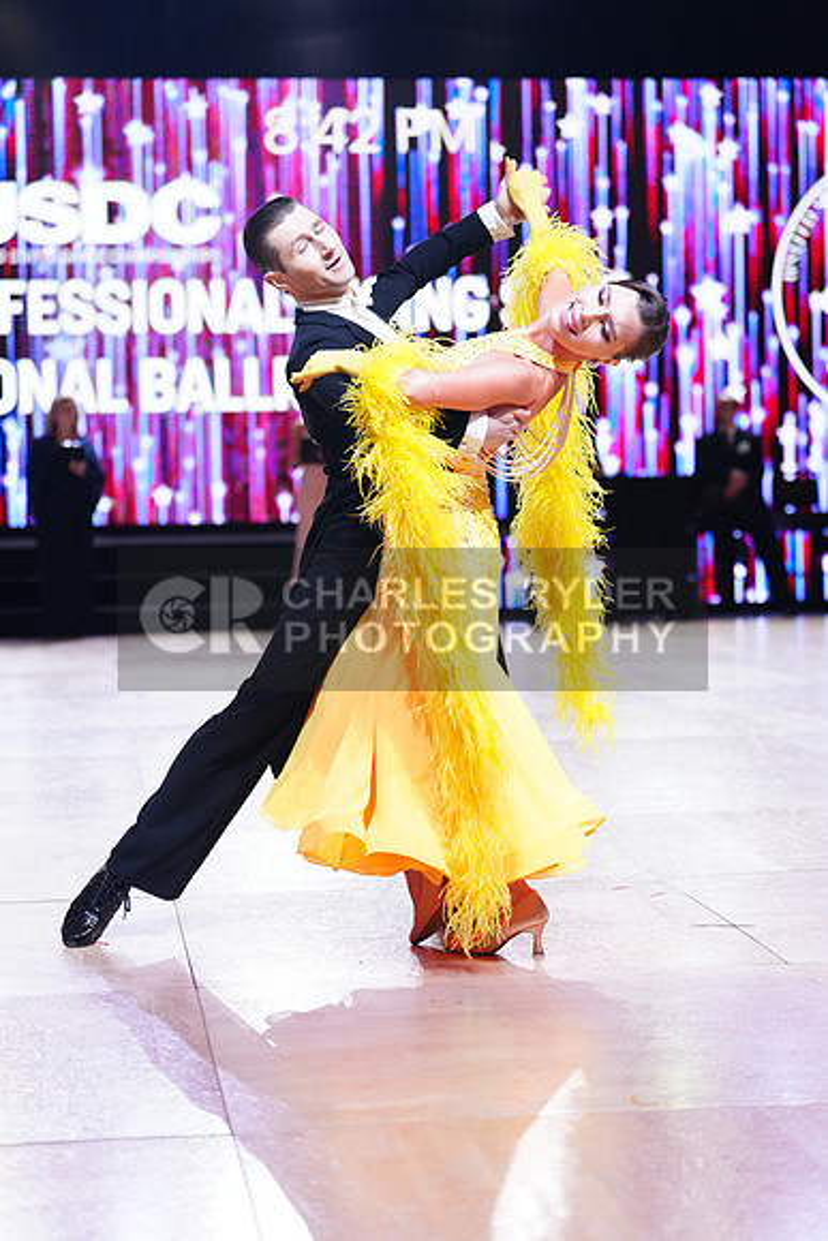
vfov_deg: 27.3
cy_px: 620
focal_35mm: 74
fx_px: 2551
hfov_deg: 18.4
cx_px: 414
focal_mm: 74
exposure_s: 1/640
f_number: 2.8
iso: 2000
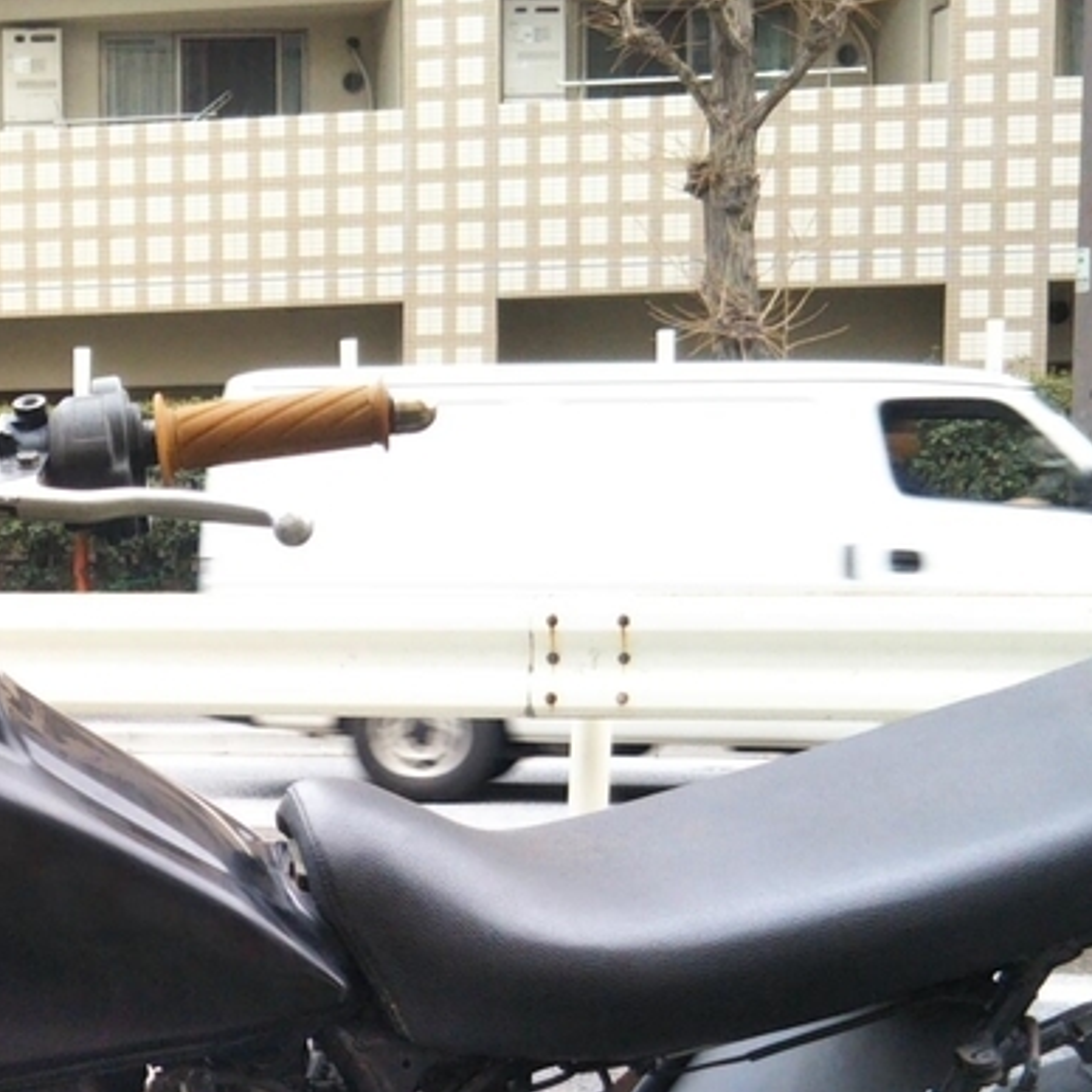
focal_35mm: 82
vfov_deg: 20.9
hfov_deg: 20.4
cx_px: -6
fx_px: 2927
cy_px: 892
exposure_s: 1/126
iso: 55
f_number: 2.2
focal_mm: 4
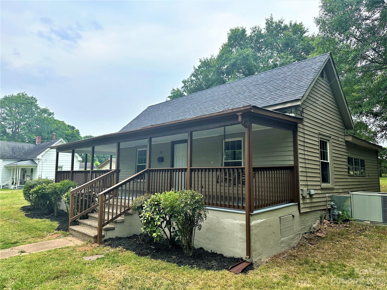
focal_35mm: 24
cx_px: 194
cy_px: 145
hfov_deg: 71.6
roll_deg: -0.8
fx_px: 268
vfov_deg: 56.8
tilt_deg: +6.8
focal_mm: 6.86
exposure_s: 1/1304
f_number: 1.78
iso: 80
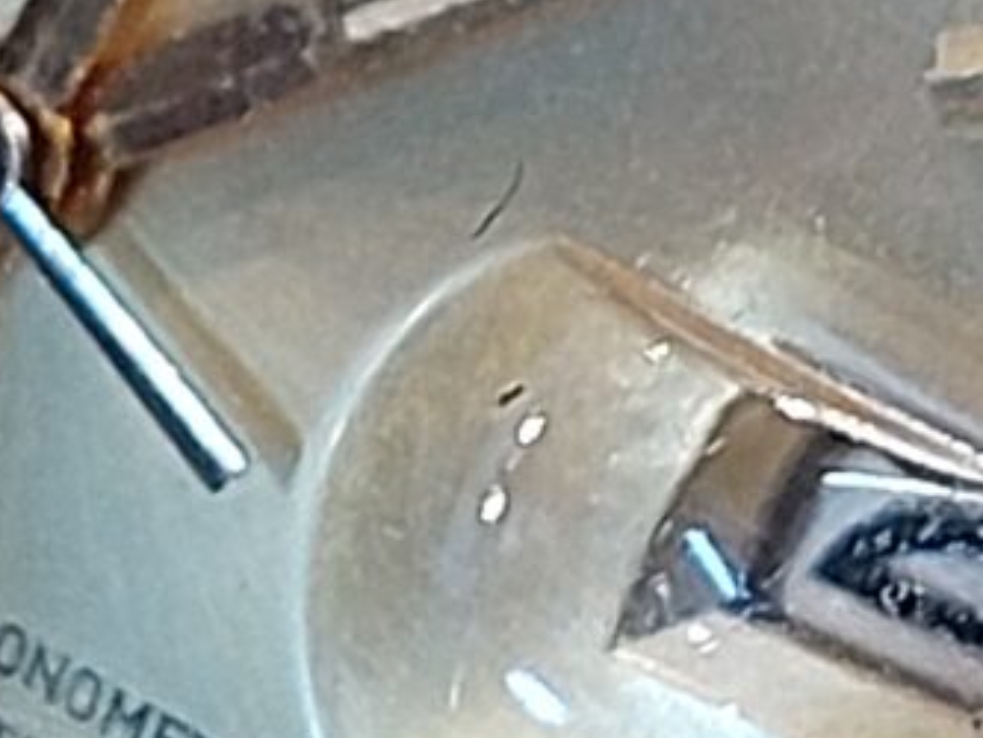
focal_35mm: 192
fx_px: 5454
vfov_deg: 7.7
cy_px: 162
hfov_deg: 10.3
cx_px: 381
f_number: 1.8
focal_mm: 5.23
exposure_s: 1/50
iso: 100
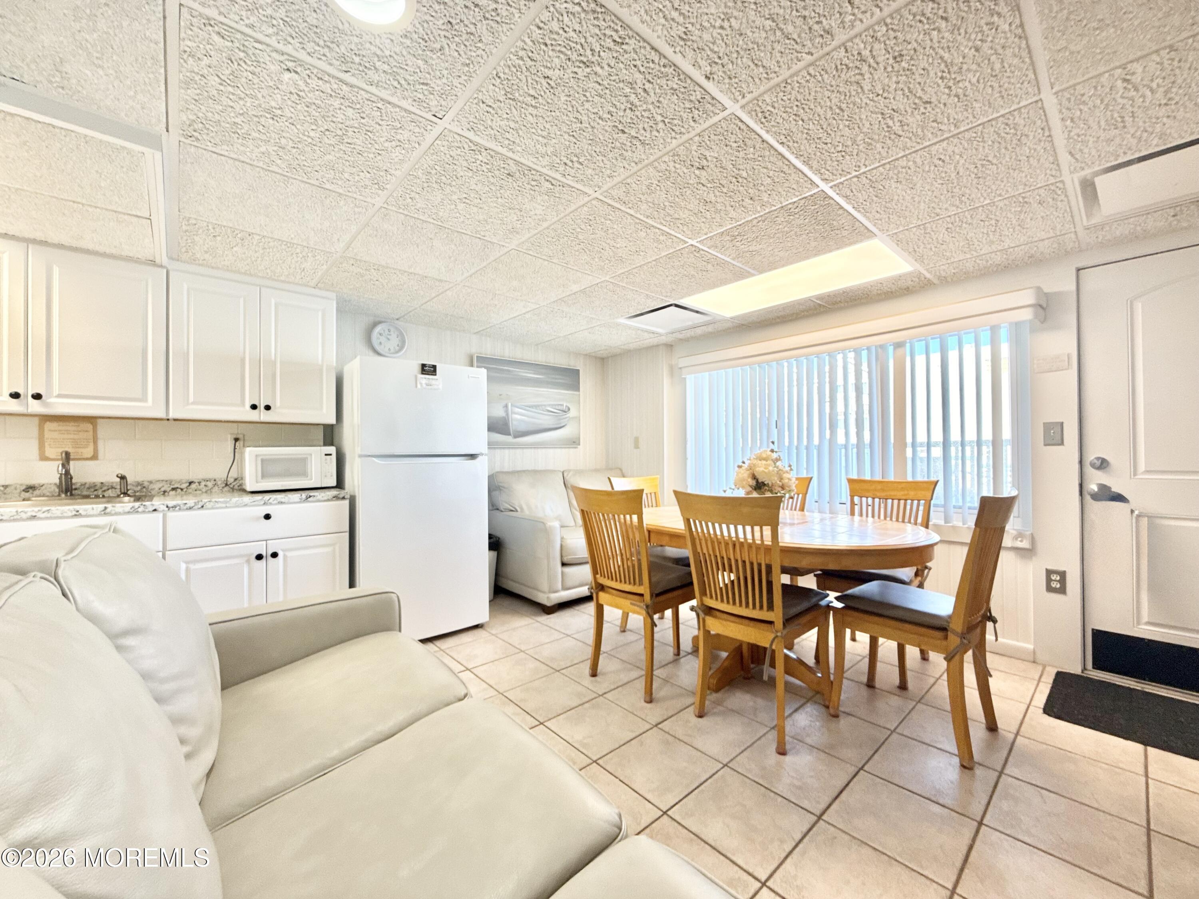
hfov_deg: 102.1
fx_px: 485
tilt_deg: +1.3
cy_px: 450
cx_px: 600
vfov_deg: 85.7
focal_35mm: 14
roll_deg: +0.4
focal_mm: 2.22
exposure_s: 1/120
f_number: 2.2
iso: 160
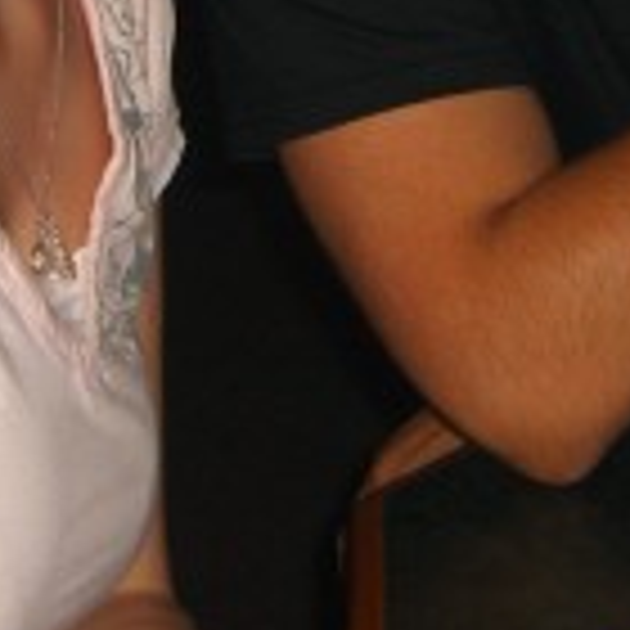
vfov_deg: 11.9
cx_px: 364
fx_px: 2965
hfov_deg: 12.1
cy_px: -108
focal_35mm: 144
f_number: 2.8
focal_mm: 7.9
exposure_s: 1/60
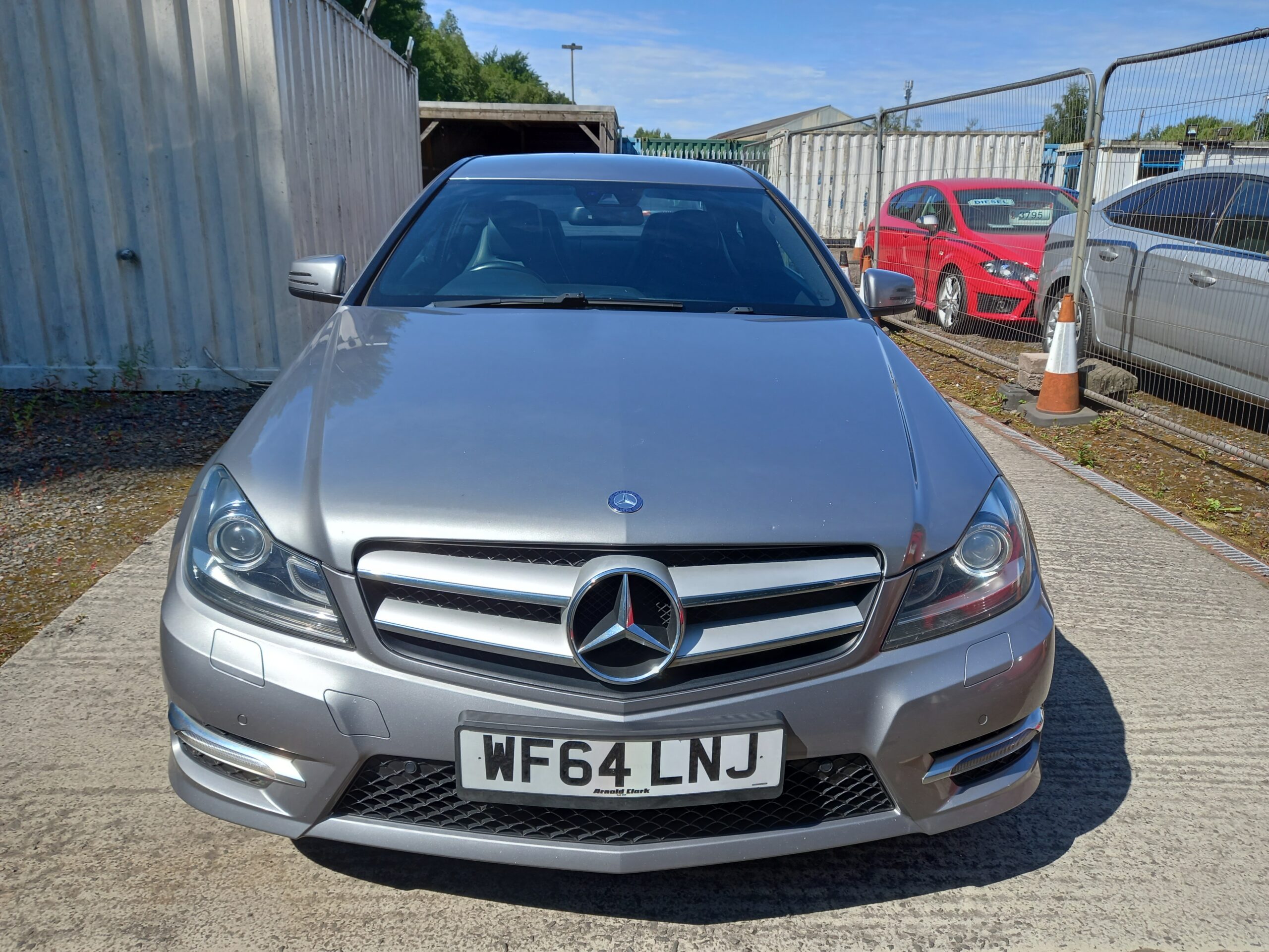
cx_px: 634
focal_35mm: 25
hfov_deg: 69.4
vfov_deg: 54.9
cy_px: 476
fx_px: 916
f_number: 2
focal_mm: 4.6
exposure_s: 1/521
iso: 25
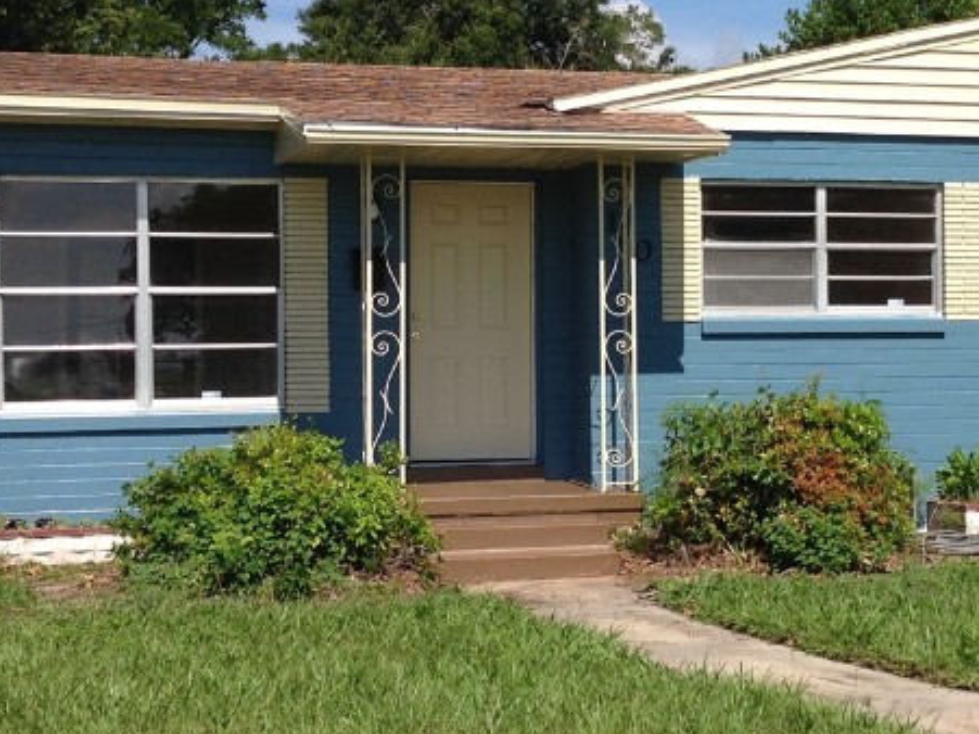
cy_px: 330
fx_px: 2121
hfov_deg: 25.6
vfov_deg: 19.6
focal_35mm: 75
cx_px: 753
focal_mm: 4.12
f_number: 2.4
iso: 50
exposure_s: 1/1869
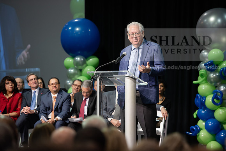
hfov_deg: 12.4
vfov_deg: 8.3
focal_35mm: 165
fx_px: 1036
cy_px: 76
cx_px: 113
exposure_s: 1/250
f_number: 3.2
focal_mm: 165
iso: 1250
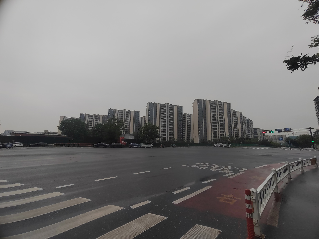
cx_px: 160
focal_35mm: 16
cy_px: 120
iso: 101
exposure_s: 1/1722
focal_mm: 1.68
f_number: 2.2
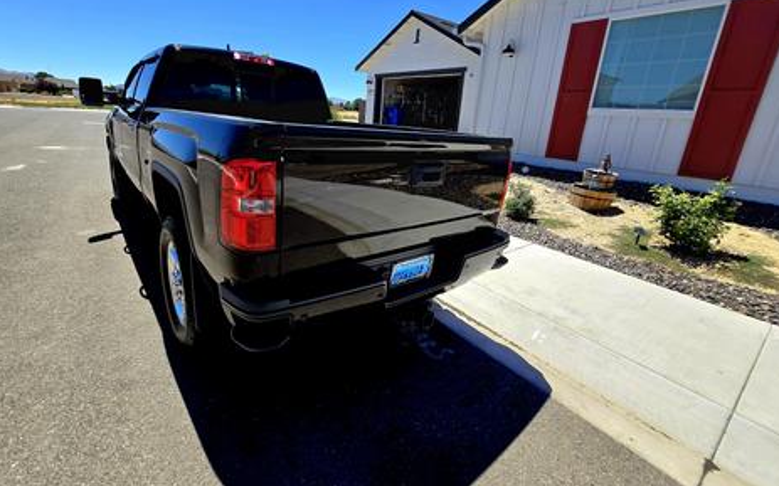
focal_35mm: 15
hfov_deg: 101.3
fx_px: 318
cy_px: 214
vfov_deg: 74.4
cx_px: 363
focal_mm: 2.2
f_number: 2.2
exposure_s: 1/2500
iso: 50
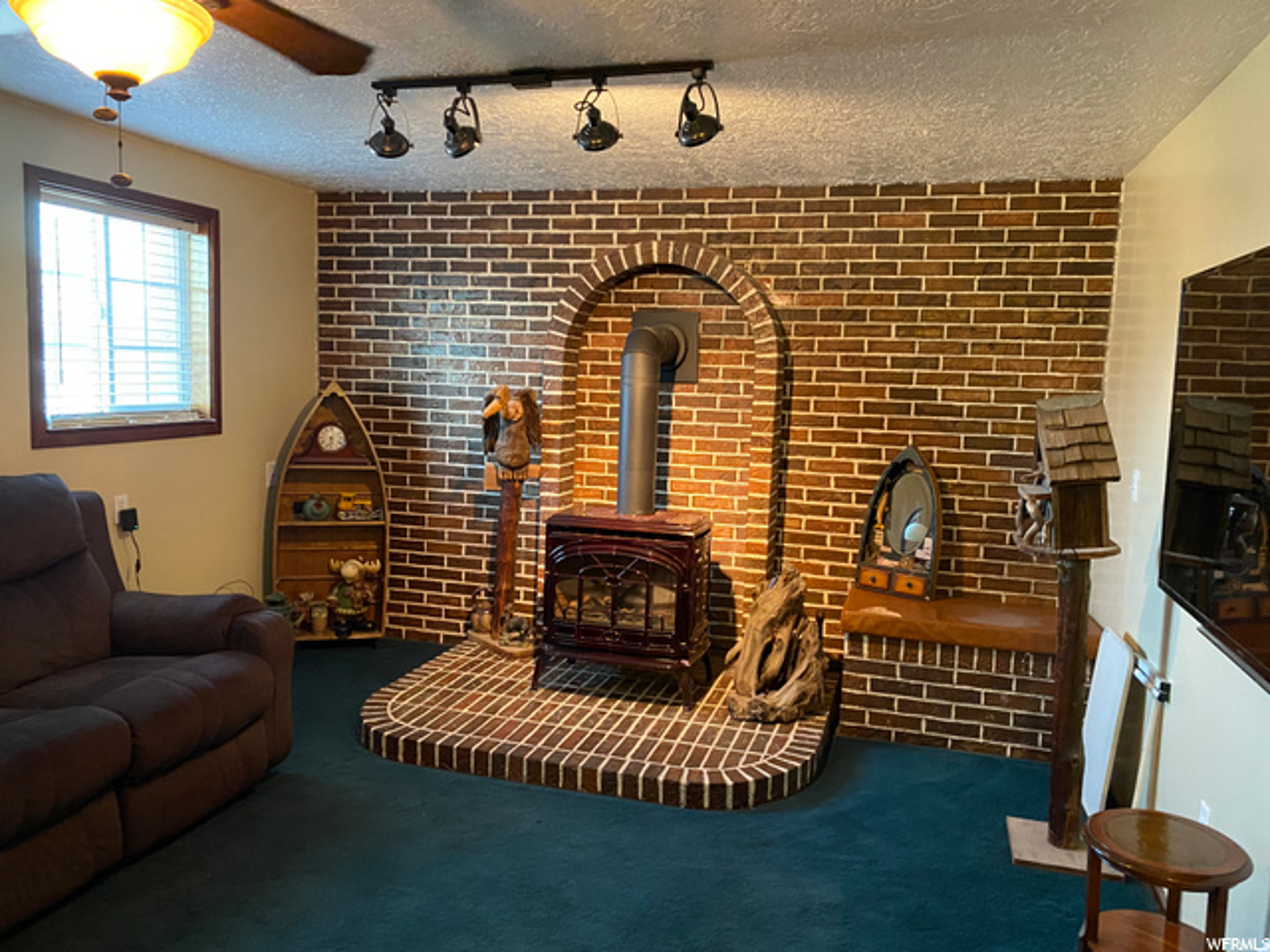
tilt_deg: -4.9
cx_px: 635
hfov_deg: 67.3
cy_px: 476
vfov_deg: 53.1
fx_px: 954
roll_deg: -2.3
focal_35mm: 26
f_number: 1.8
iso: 500
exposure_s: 1/30
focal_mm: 4.25
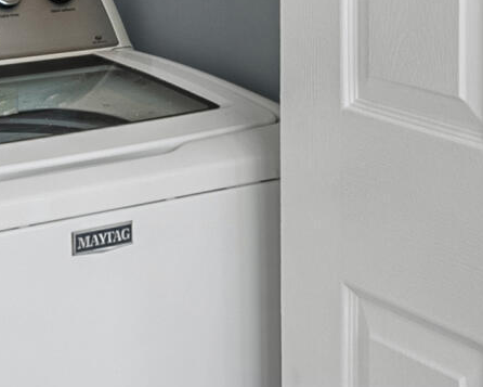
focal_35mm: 101
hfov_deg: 19.0
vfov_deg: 14.1
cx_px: 274
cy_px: -229
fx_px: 1444
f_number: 8
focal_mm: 16
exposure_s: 1/160
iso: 200
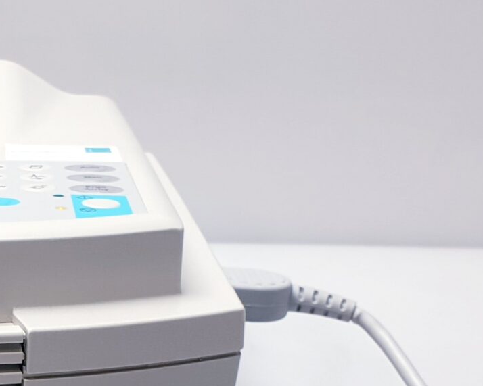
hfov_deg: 19.7
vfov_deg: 16.3
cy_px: 443
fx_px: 1301
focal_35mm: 91
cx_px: -102
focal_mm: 4.3
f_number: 2.4
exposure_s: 1/100
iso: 80
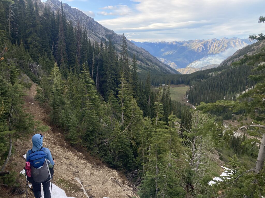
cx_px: 132
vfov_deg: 49.7
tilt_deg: -12.8
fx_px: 214
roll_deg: -0.5
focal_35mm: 28
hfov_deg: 63.4
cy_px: 99
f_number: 1.8
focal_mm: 3.99
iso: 20
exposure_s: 1/783
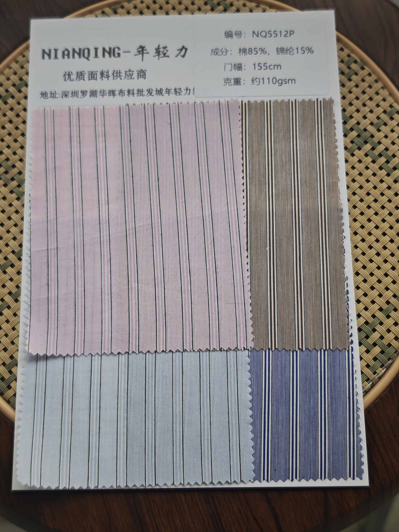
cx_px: 200
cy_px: 266
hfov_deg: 30.9
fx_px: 722
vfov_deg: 40.4
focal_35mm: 47
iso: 50
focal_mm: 6.68
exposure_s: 1/182
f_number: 1.44
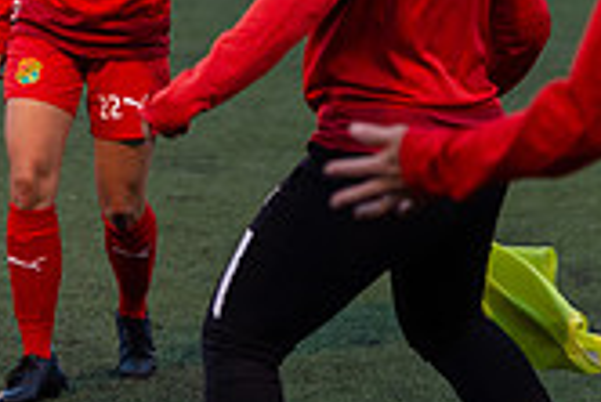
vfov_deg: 4.6
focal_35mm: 300
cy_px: 54
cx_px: 98
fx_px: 5013
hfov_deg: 6.9
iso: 2200
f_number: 3.2
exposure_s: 1/640
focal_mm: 86
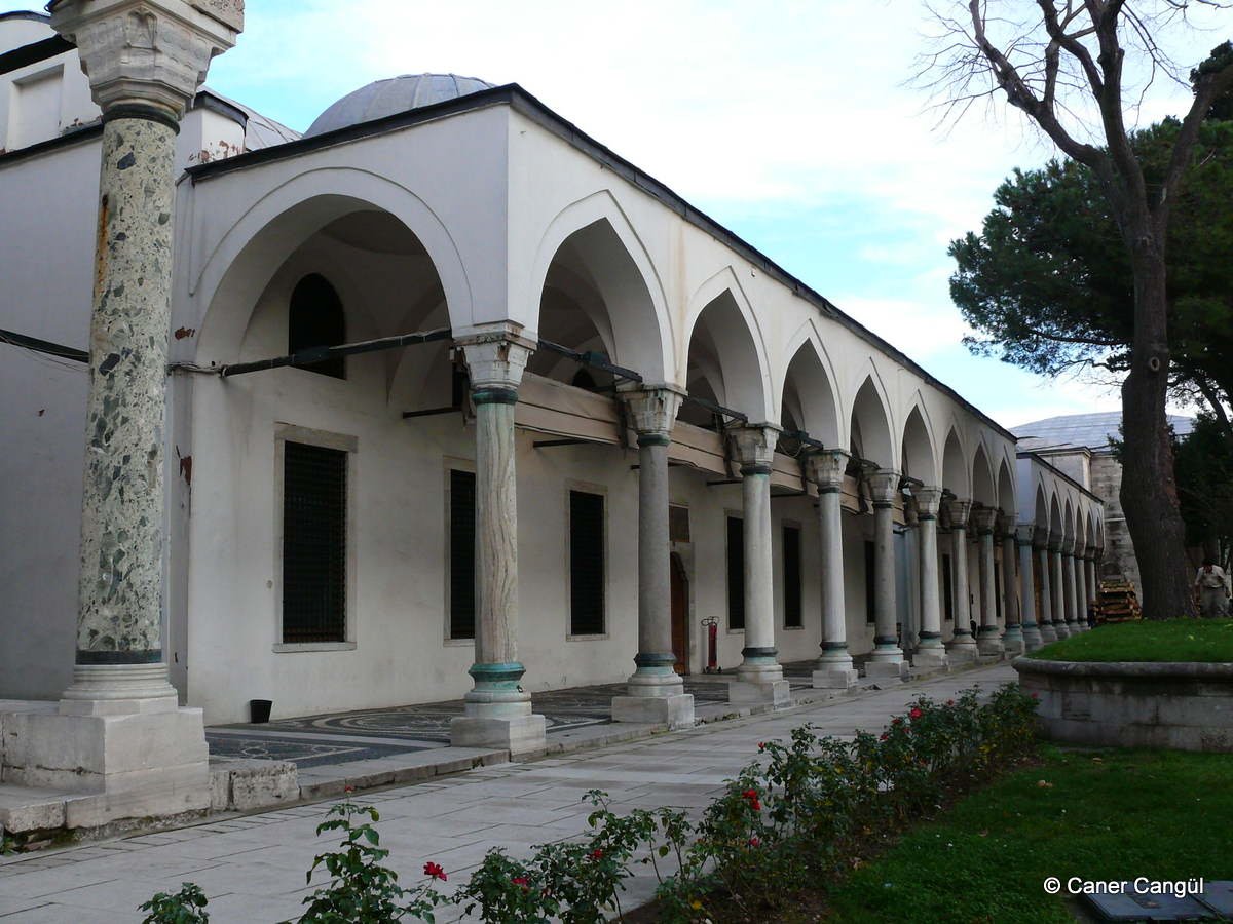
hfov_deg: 52.6
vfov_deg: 40.7
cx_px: 616
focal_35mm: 35
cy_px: 462
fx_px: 1247
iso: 200
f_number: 5
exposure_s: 1/125
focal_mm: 7.4
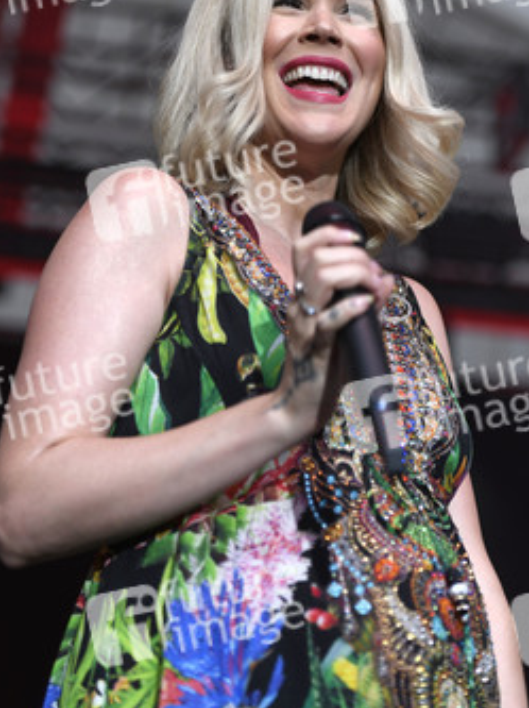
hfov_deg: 14.2
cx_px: 257
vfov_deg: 18.9
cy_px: 298
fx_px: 2123
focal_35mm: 104
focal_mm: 90
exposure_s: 1/320
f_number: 3.5
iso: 640
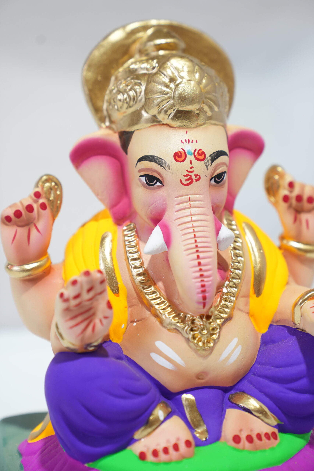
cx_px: 157
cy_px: 236
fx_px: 889
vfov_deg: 29.7
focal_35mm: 68
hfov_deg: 20.0
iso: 800
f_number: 3.5
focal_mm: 68
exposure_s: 1/200
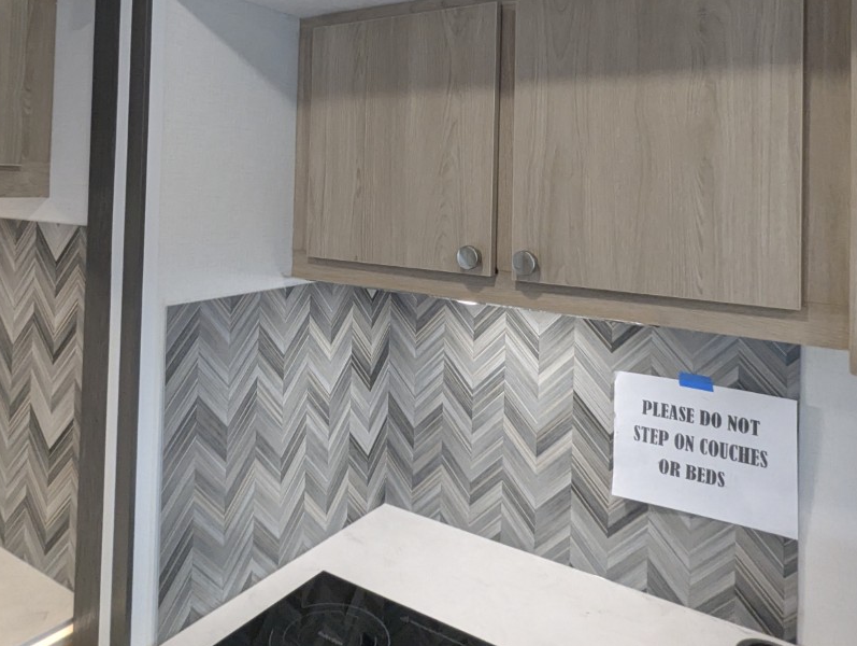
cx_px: 359
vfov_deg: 48.0
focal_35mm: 28
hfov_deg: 63.0
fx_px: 694
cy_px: 165
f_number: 2.2
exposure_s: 1/161
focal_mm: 2.35
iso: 365
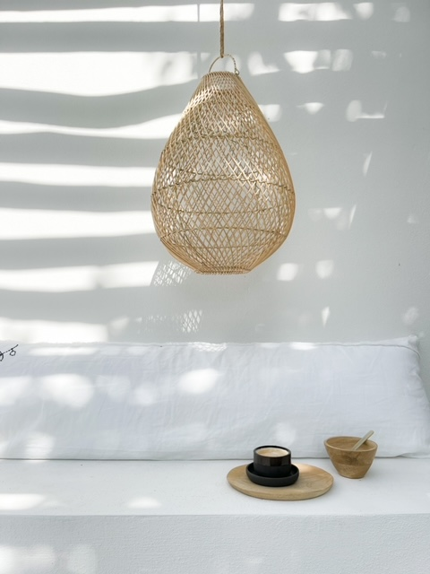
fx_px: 431
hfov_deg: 53.1
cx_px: 215
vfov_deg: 67.3
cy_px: 287
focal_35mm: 26
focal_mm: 5.1
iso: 50
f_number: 1.6
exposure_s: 1/2900
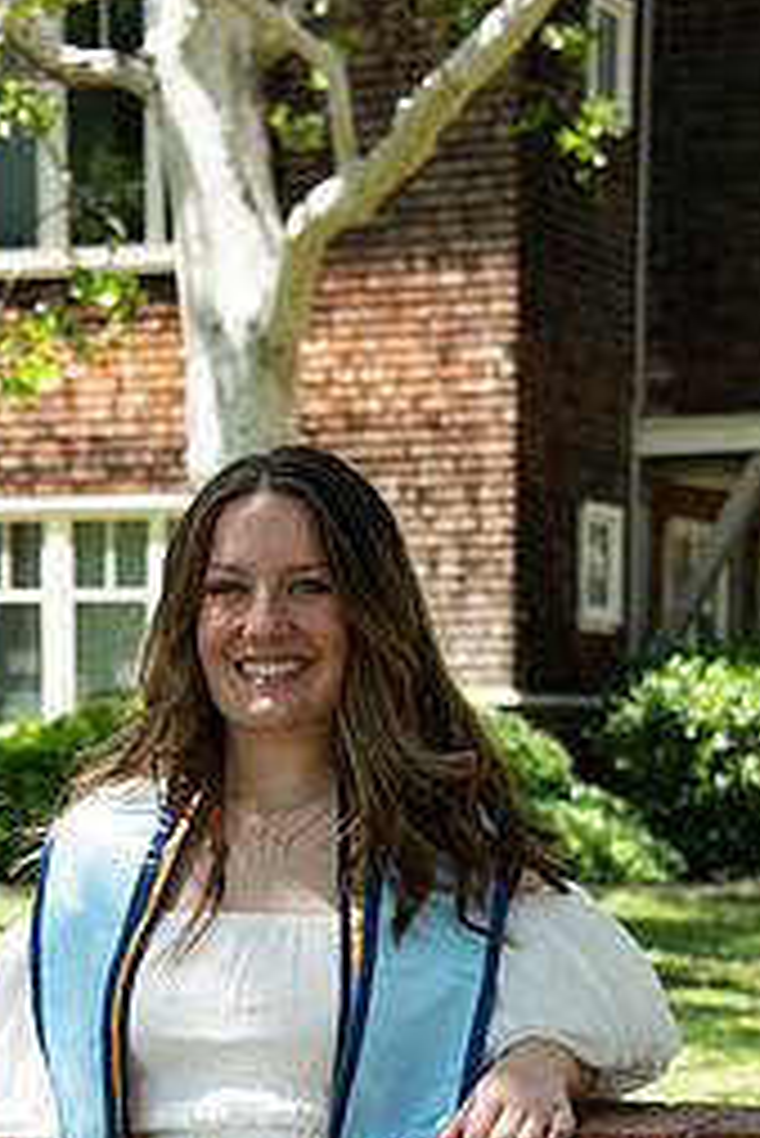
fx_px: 3826
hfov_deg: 11.3
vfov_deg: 16.7
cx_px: 319
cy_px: 958
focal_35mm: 121
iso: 640
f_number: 5.6
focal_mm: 68
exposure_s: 1/500
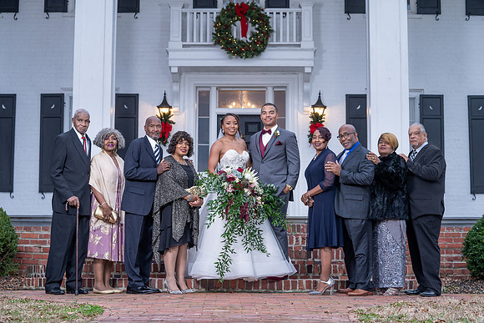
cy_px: 164
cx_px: 250
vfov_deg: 16.5
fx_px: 1112
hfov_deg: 24.5
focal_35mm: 83
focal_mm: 80
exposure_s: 1/200
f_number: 4
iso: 640
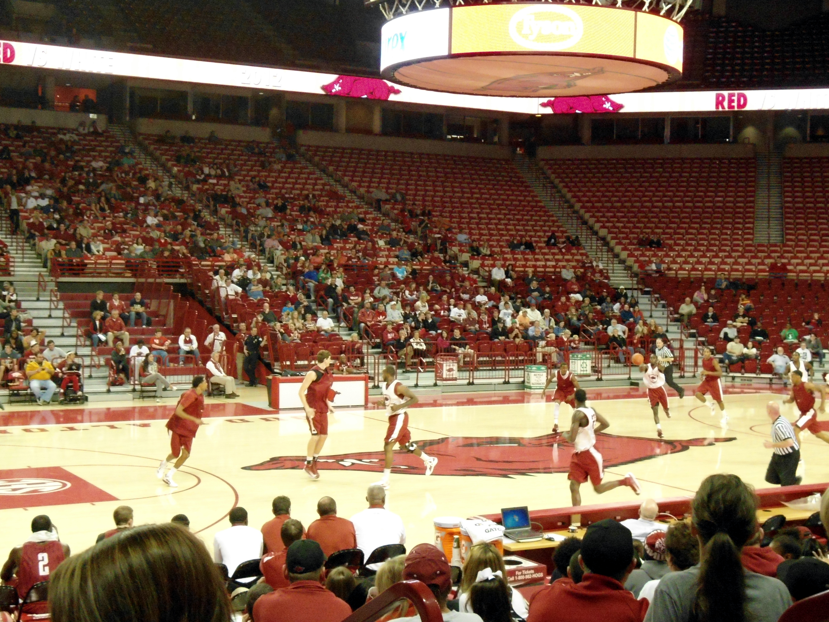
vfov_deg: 27.5
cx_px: 414
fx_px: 1269
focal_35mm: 53
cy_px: 311
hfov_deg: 36.2
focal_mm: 9.5
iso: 800
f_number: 3.9
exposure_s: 1/125
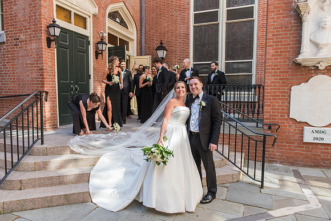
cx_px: 166
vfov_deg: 53.0
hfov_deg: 73.5
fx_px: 222
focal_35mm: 24
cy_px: 110
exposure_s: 1/1600
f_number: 4
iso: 1250
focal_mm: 24
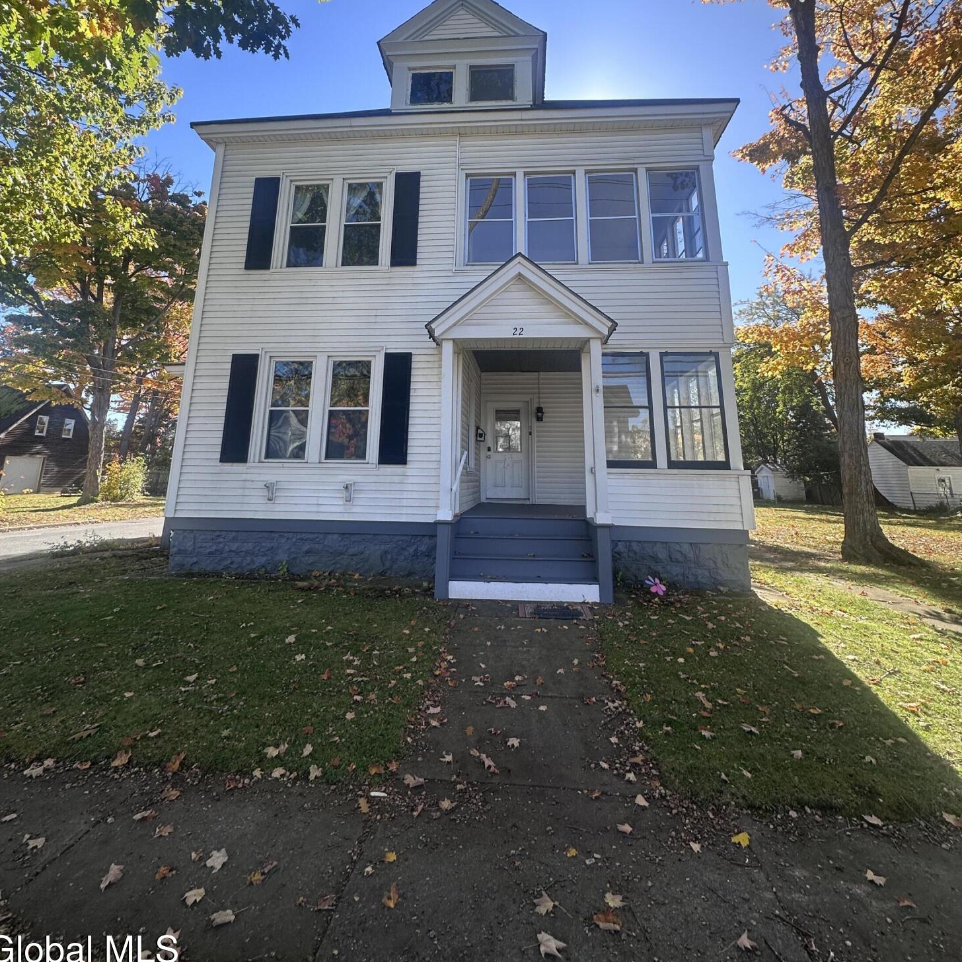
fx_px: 535
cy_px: 350
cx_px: 478
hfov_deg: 84.0
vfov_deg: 82.1
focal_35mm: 17
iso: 40
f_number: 2.2
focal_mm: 2.22
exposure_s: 1/387
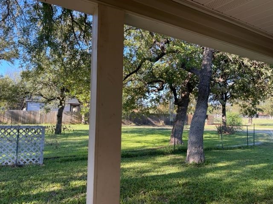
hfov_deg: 67.3
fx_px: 205
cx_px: 136
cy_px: 102
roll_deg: -1.6
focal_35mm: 26
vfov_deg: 53.1
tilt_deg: +3.4
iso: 32
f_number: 1.6
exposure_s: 1/335
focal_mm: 5.1
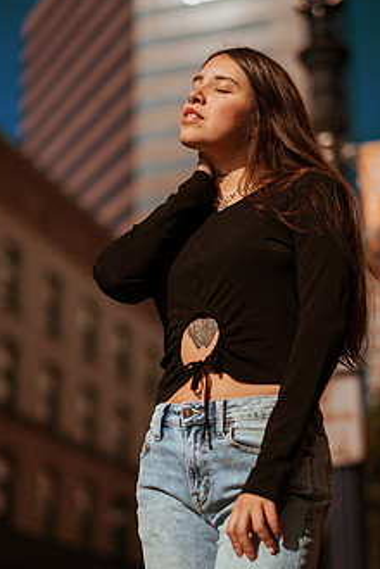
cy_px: 309
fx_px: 1251
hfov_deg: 17.2
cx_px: 242
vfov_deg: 25.7
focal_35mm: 79
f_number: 1.8
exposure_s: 1/8000
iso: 50
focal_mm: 58
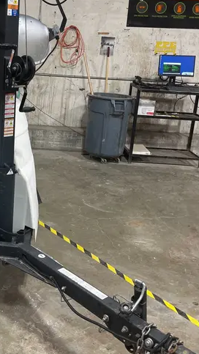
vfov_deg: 47.1
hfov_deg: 26.7
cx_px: 16
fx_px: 403
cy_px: 140
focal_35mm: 43
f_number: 1.6
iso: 80
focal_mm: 5.1
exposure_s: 1/60
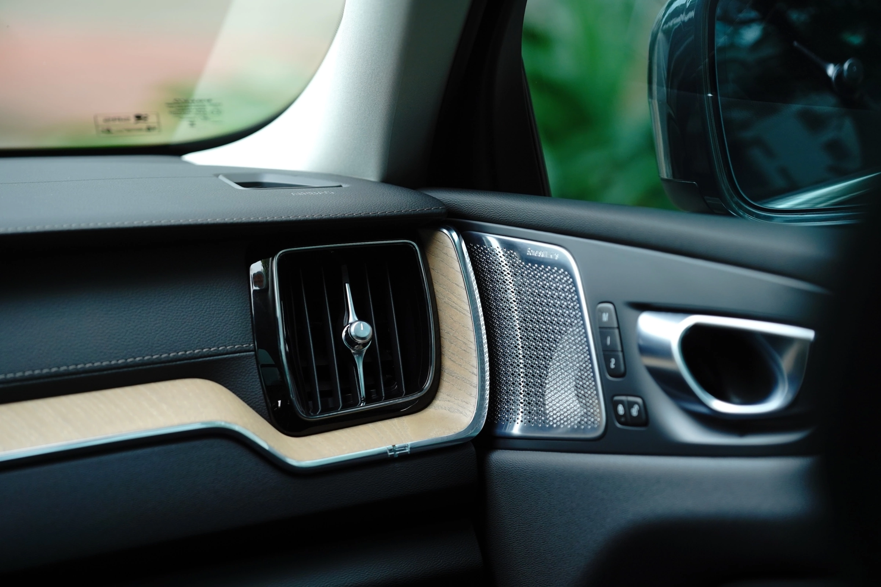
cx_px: 440
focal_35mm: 149
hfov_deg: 13.8
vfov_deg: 9.2
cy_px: 294
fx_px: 3646
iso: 400
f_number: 4.5
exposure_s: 1/250
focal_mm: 149
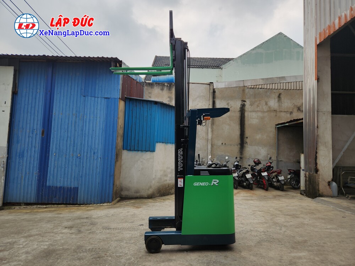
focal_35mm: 23
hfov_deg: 73.9
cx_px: 178
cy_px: 133
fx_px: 236
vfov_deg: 58.9
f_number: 1.8
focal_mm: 5.4
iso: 20
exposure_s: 1/732
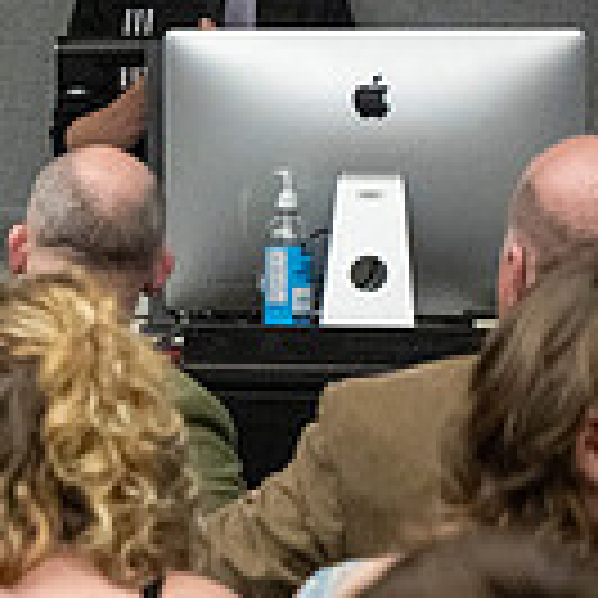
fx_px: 5062
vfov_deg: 6.7
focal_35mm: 259
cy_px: 74
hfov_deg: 6.5
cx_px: -674
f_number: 4
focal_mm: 70
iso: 10000
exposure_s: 1/500
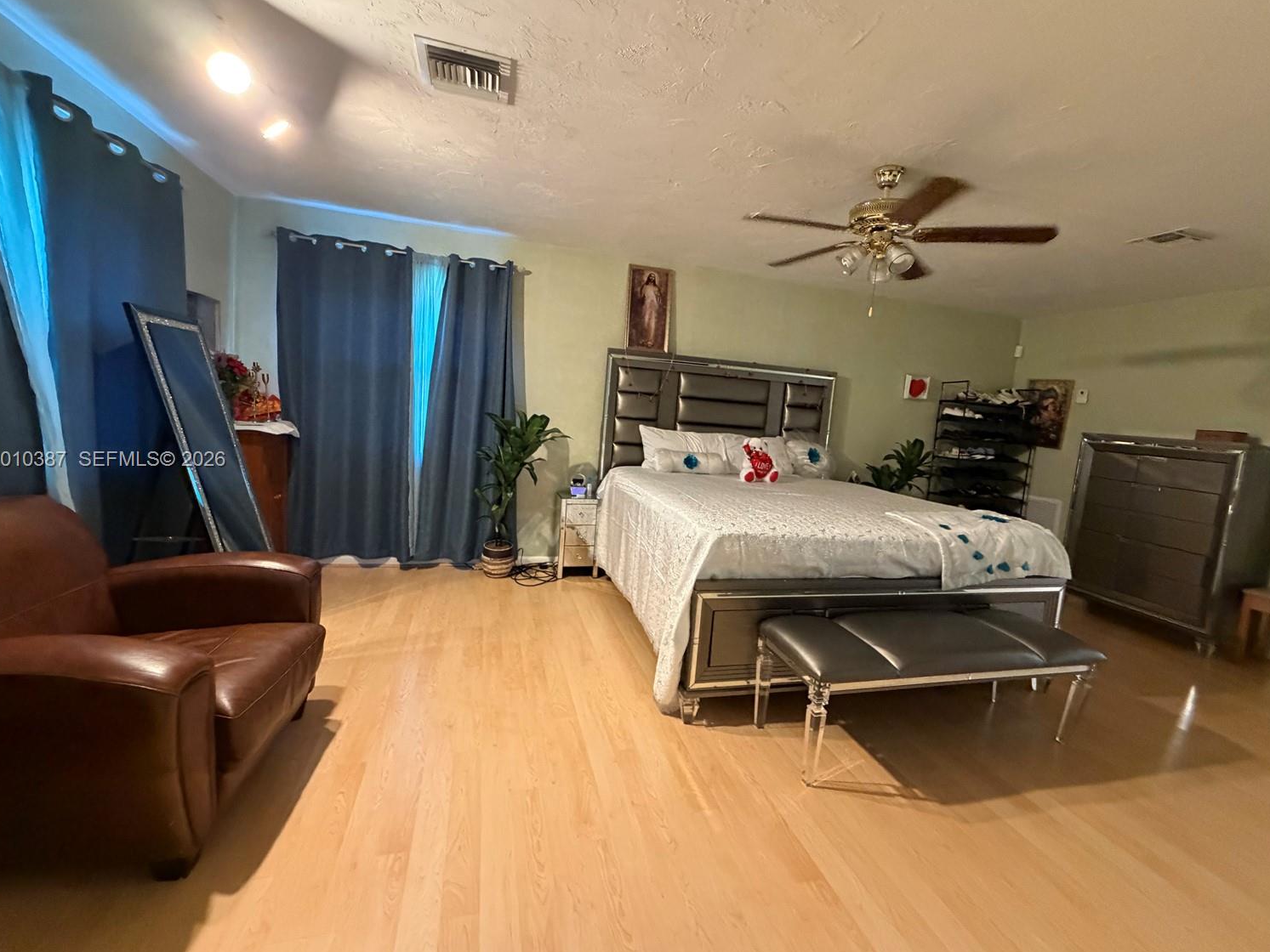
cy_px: 461
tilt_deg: -5.8
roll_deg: -4.3
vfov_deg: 81.7
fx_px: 550
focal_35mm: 15
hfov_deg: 98.2
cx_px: 641
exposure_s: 1/60
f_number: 2.2
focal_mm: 2.22
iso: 800
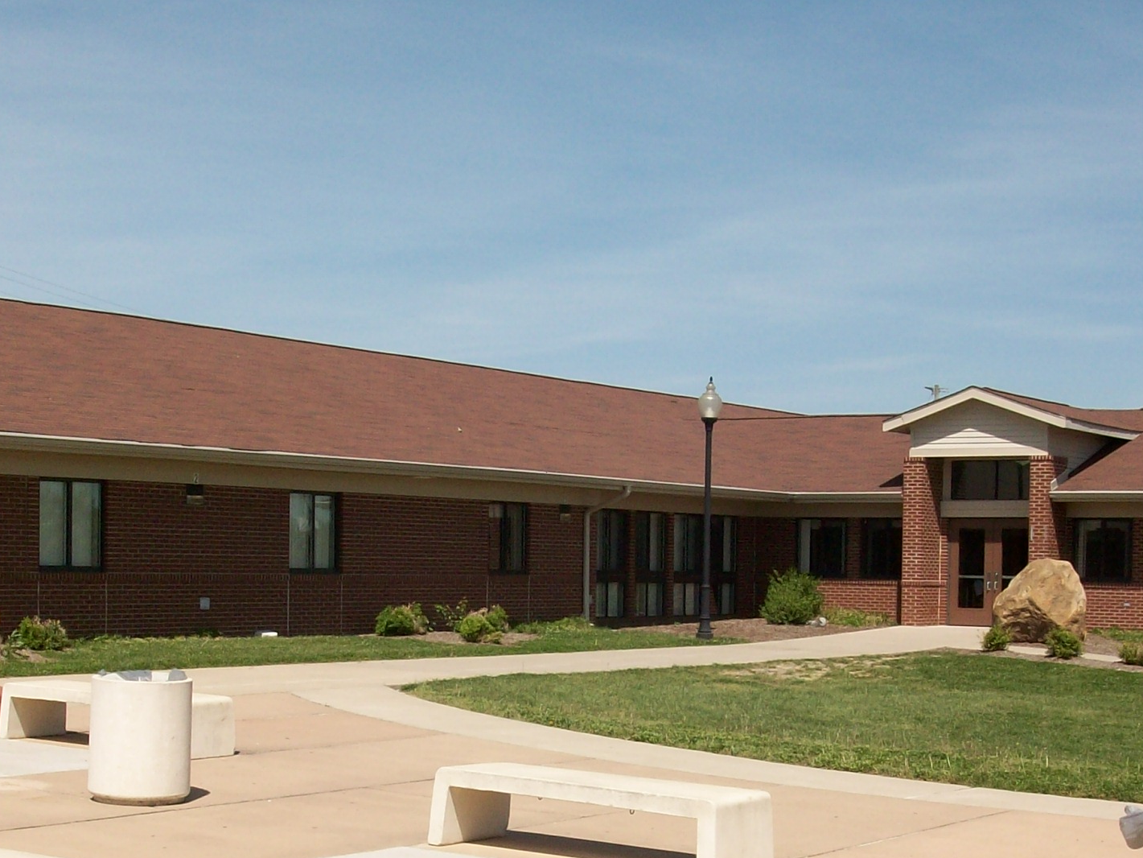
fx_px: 2047
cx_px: 662
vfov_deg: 23.5
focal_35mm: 62
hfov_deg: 31.1
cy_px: 614
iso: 64
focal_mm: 5.7
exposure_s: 1/541
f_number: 5.5
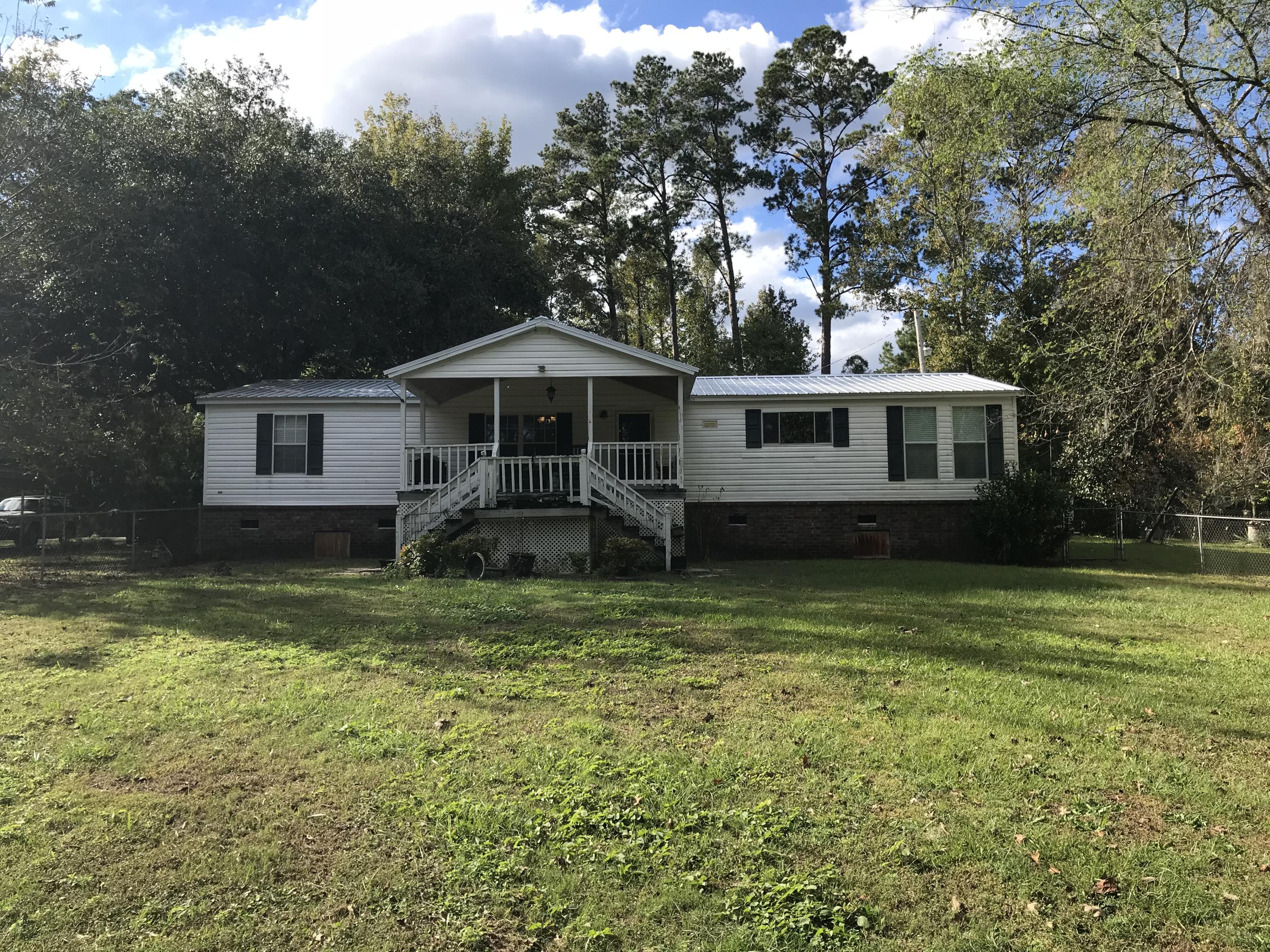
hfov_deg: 63.4
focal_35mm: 28
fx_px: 1027
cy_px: 476
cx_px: 635
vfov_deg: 49.7
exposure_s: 1/1198
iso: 20
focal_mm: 3.99
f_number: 1.8
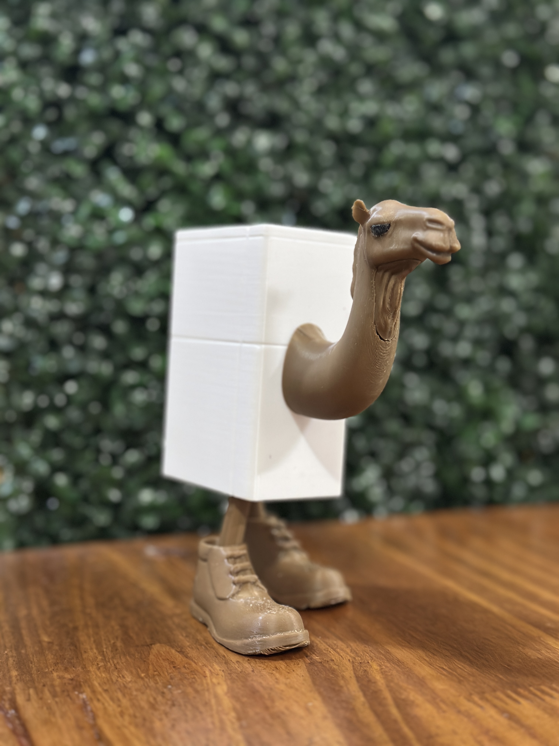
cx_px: 280
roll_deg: +0.3
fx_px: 1034
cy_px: 373
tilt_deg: -2.5
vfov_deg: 39.7
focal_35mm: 48
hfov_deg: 30.3
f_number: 1.78
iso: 250
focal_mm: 6.86
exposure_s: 1/50
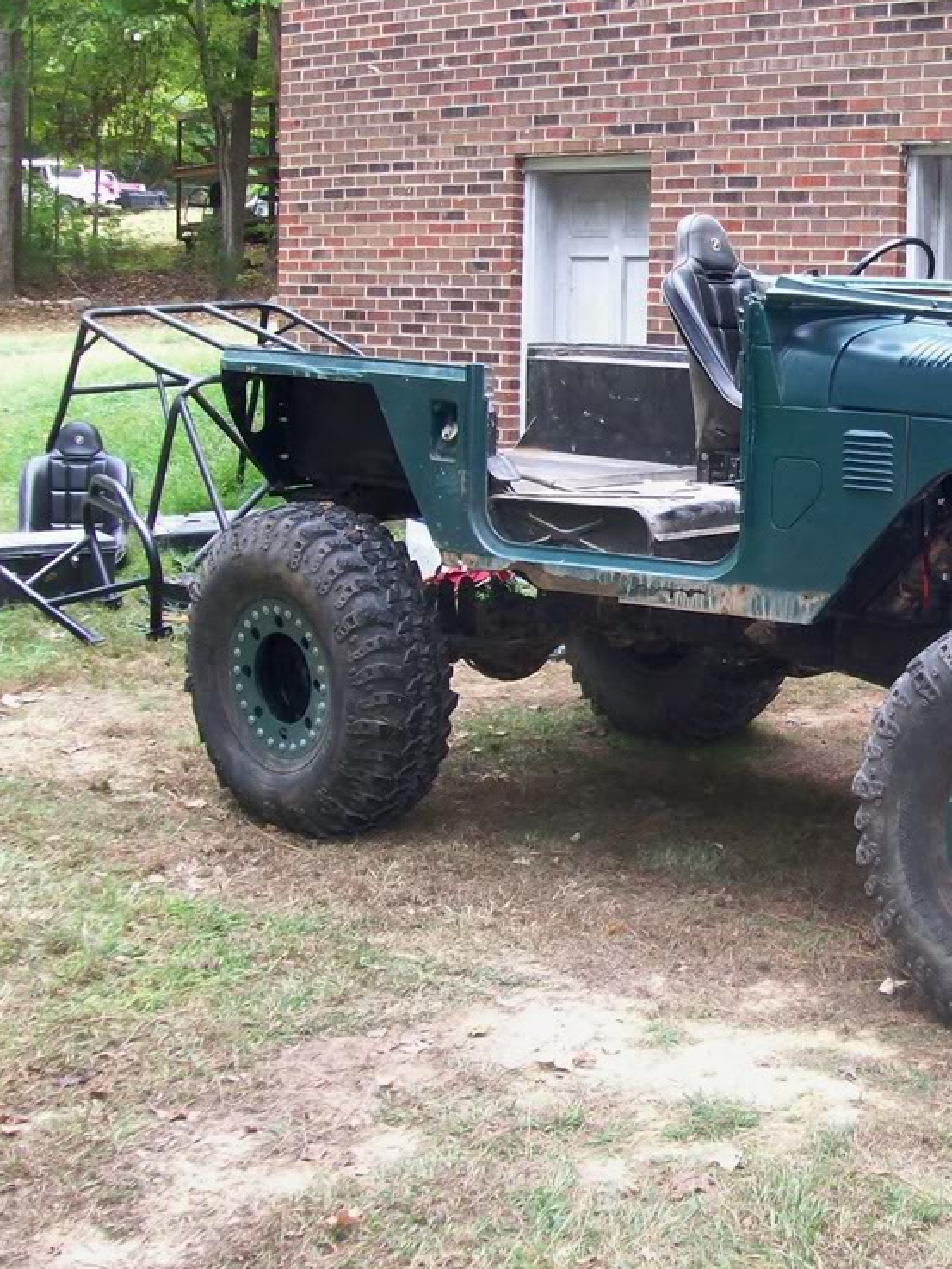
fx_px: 1833
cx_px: 856
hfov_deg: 28.0
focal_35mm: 50
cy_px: 610
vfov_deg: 38.2
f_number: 2.7
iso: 140
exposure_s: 1/97.6
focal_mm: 6
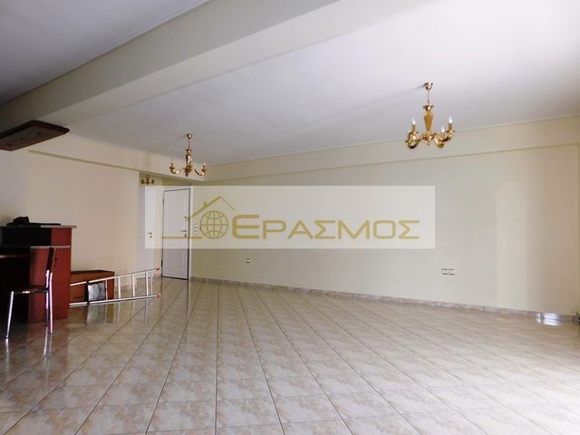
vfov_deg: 58.9
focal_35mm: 23
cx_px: 290
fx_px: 385
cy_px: 218
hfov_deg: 73.9
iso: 125
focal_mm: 4
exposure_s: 1/50
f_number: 3
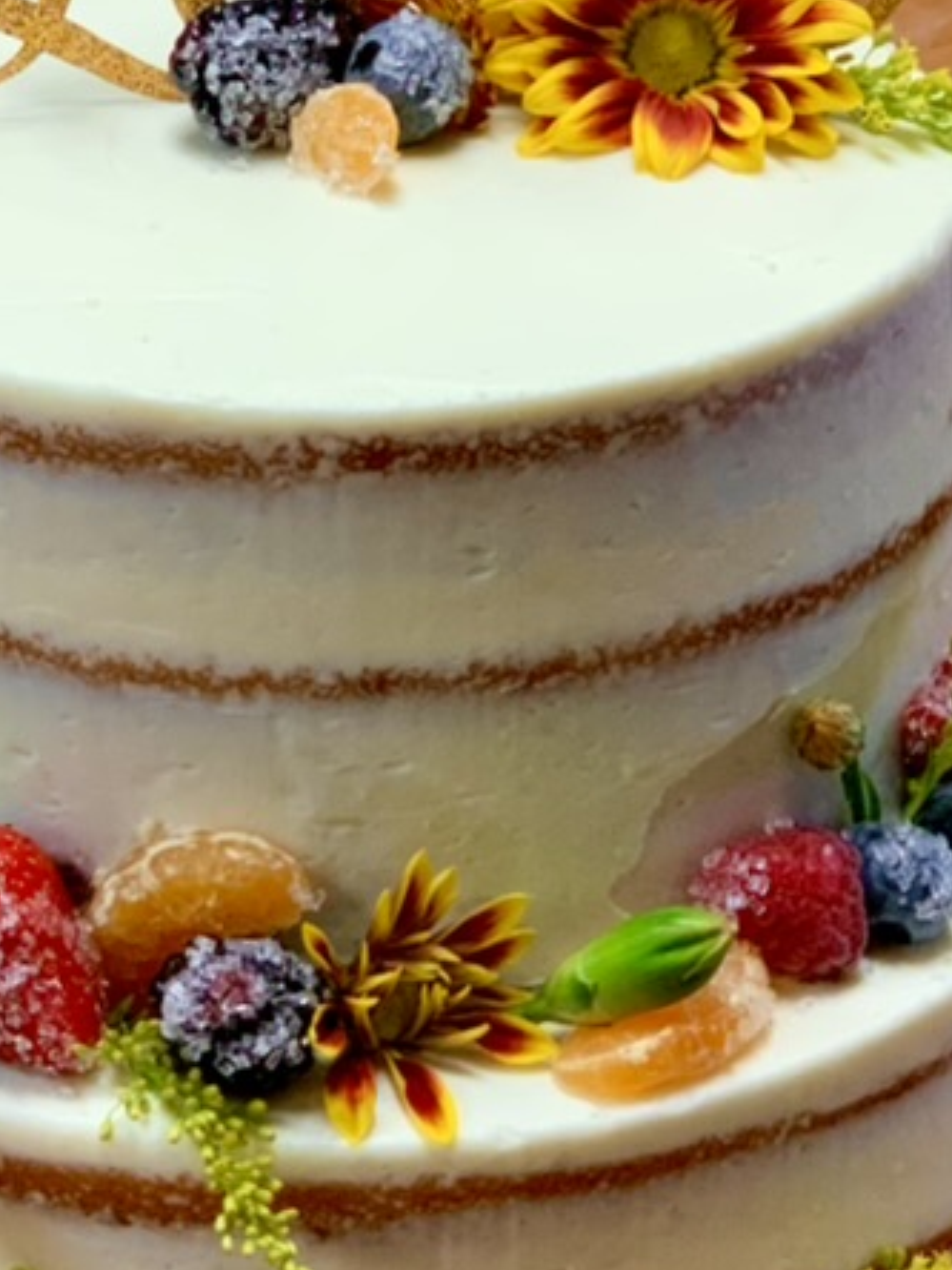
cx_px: 360
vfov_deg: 16.4
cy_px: 481
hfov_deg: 12.3
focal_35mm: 120
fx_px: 4400
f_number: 2.4
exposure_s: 1/60
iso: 250
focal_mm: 6
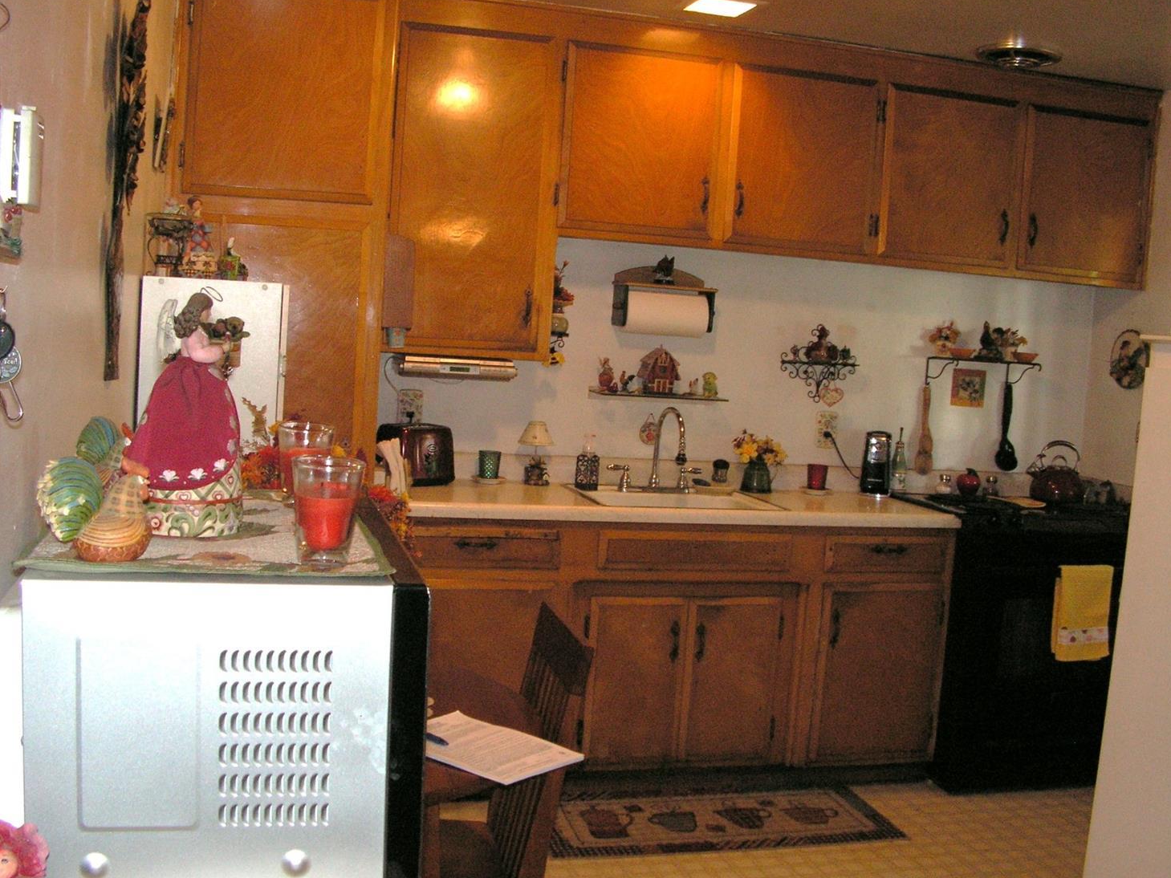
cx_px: 575
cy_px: 443
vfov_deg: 38.7
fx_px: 1252
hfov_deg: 50.1
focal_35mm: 37
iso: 160
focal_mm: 6
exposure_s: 1/40
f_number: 3.2
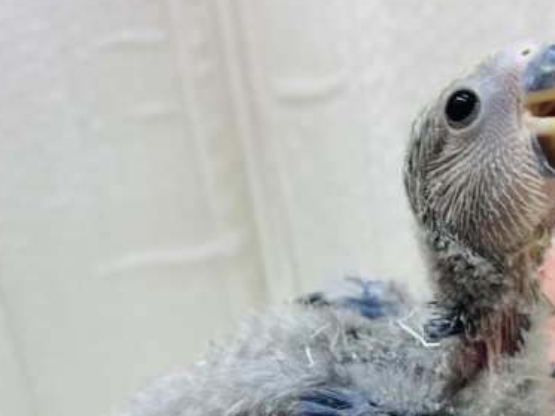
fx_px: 689
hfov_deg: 42.6
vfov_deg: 32.9
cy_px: 316
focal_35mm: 43
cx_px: 409
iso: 100
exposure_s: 1/100
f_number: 1.8
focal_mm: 4.25
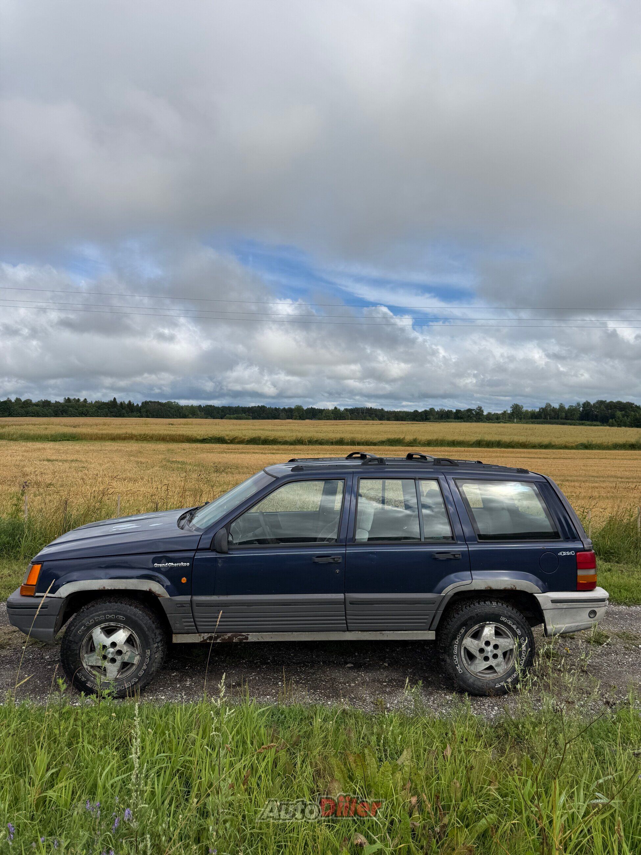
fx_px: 593
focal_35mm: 24
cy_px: 428
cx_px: 320
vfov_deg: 71.6
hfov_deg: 56.8
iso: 80
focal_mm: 6.76
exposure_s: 1/7353
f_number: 1.78
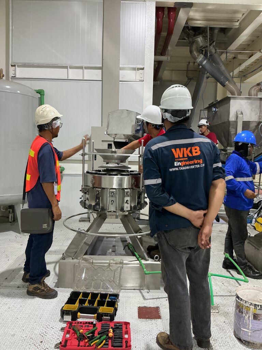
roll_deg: -1.3
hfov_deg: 48.2
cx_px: 131
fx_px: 293
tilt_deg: -4.6
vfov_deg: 61.7
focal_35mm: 29
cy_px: 175
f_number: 1.8
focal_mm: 3
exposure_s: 1/50
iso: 64
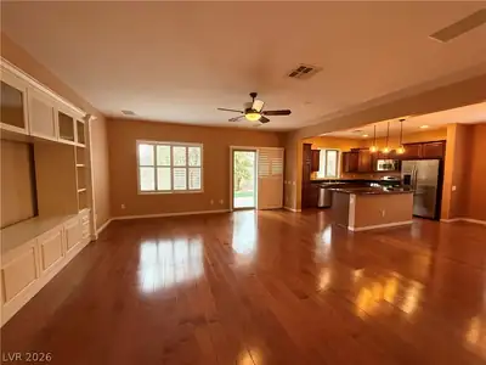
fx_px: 197
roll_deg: -0.5
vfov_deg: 85.7
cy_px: 182
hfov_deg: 102.1
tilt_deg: -3.5
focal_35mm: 14
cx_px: 243
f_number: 2.2
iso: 400
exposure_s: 1/120
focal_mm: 2.22
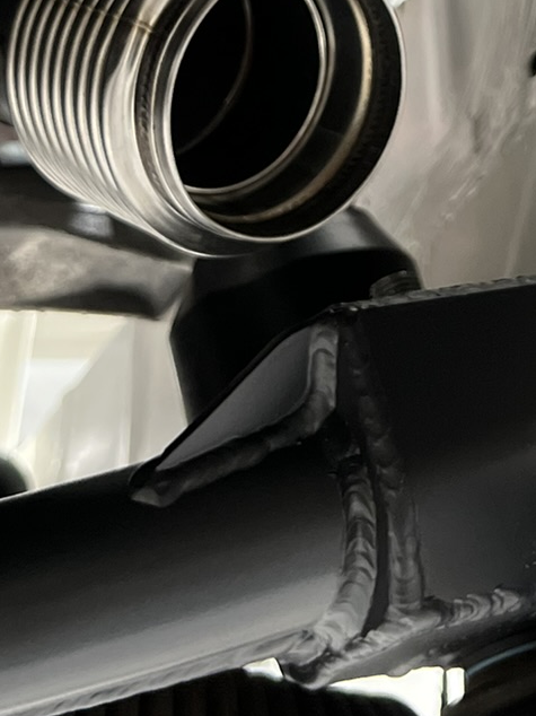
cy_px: -156
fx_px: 1735
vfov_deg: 21.5
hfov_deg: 17.3
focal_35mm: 84
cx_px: 469
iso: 500
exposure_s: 1/44
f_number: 1.5
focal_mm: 5.7
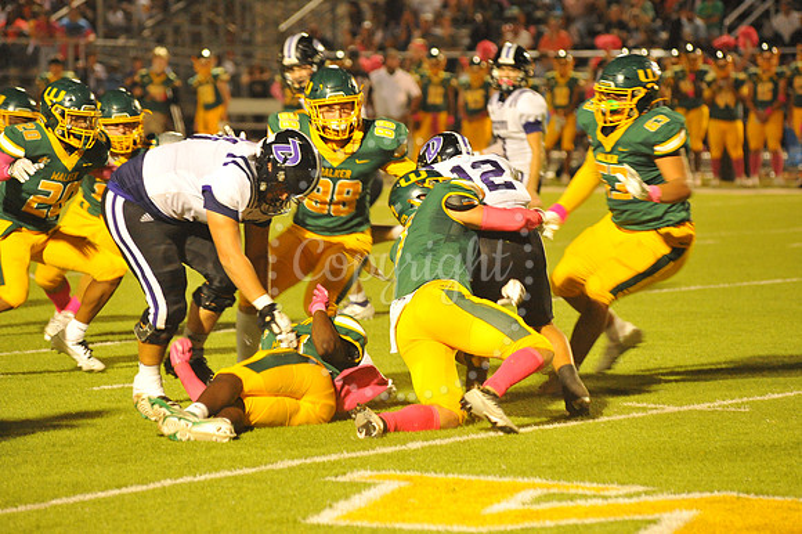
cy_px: 267
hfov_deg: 10.3
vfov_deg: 6.9
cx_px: 401
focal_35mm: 200
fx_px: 4453
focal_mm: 200
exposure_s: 1/200
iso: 6400
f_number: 5
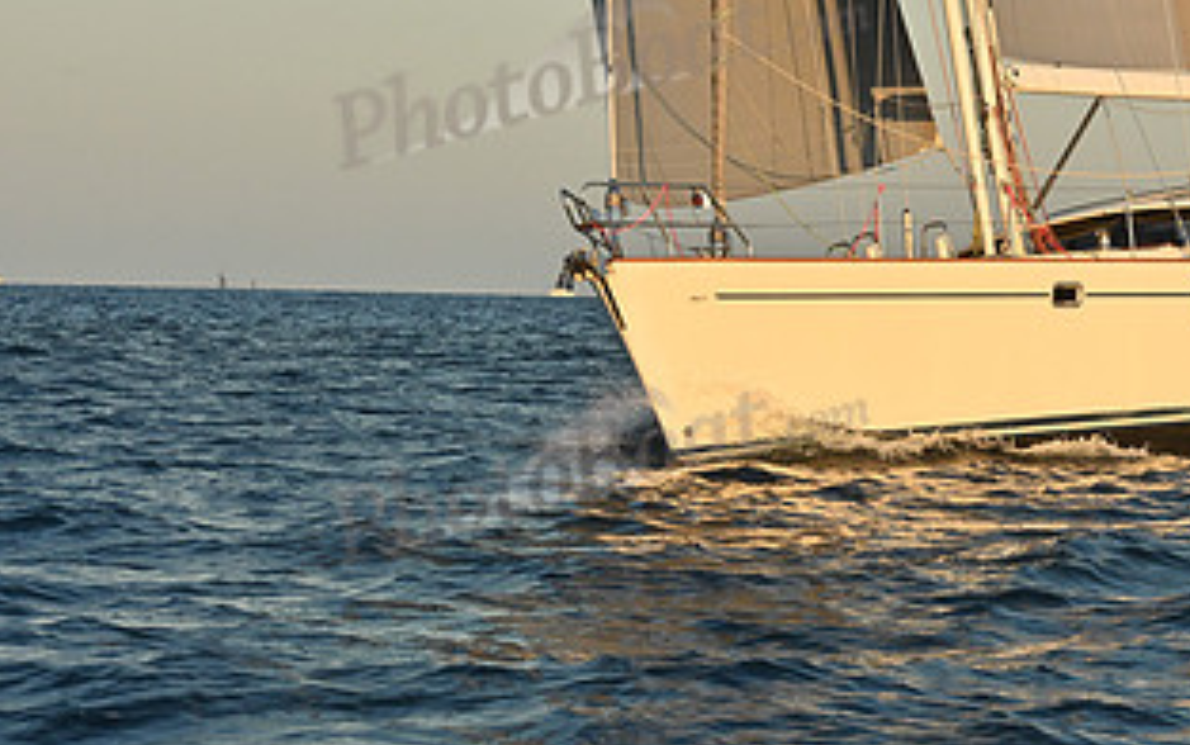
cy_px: 215
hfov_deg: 11.3
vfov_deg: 7.1
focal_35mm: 185
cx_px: 1068
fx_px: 6003
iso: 800
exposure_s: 1/800
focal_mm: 98
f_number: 11
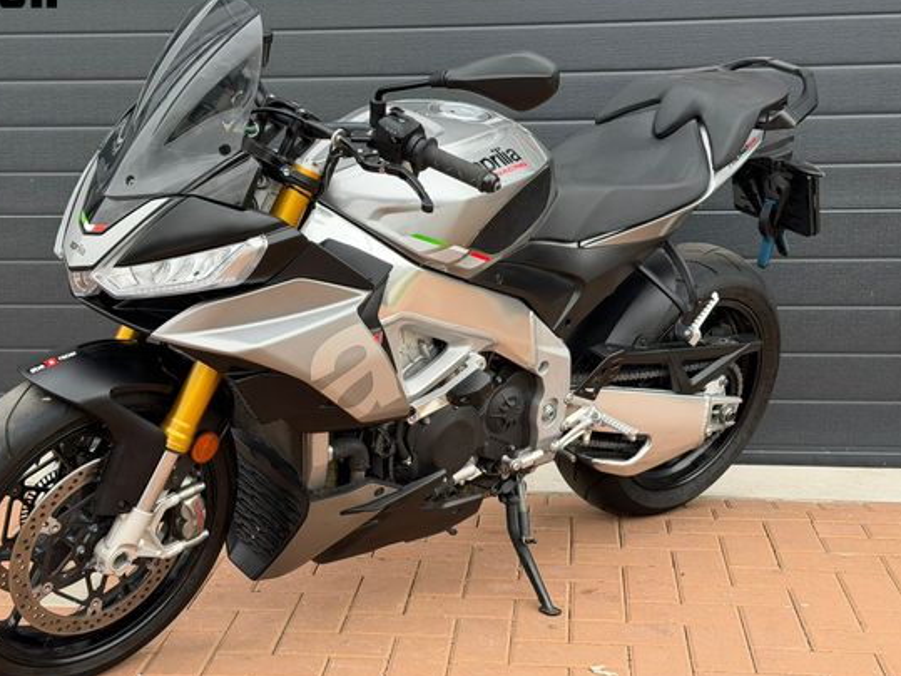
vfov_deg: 25.6
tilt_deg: -7.1
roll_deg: +1.2
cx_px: 378
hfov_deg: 33.7
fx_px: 1483
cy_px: 298
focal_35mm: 57
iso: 80
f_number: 1.78
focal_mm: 6.76
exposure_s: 1/663
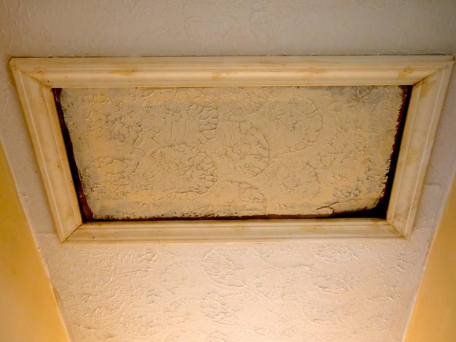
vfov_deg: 29.1
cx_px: 226
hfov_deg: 38.2
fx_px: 659
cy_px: 178
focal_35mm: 50
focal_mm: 22
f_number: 4.2
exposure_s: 1/60
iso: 1250
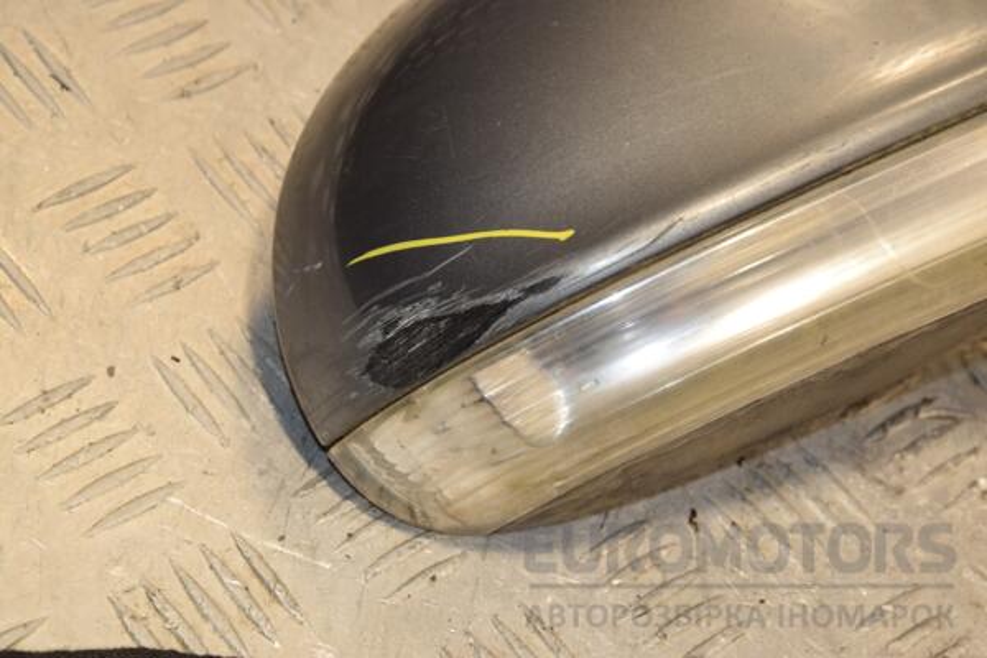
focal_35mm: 128
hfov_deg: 16.1
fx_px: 3495
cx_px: 494
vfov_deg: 10.8
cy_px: 329
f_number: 9
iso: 800
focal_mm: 85
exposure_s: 1/200
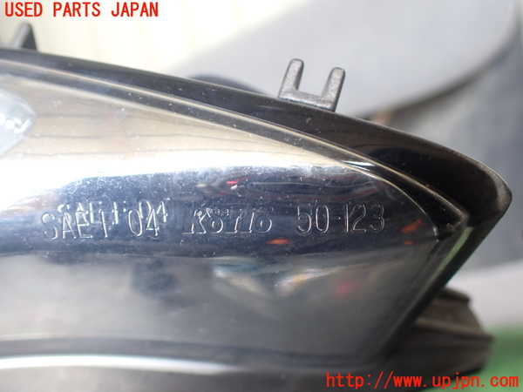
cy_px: 196
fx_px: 453
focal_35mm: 30
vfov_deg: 46.8
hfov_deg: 60.0
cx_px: 262
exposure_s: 1/125
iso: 200
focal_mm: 5.4
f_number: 2.3
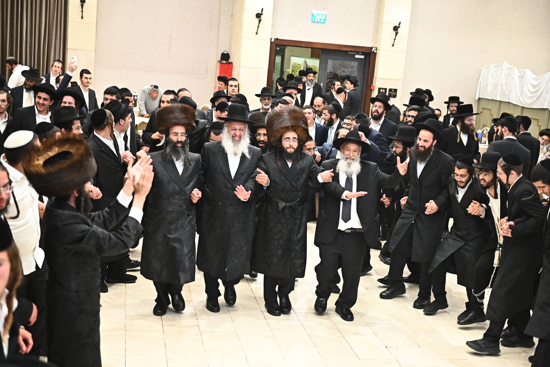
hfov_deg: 38.2
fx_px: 794
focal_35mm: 52
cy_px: 184
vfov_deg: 26.0
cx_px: 275
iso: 2500
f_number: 3.2
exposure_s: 1/200
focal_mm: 52
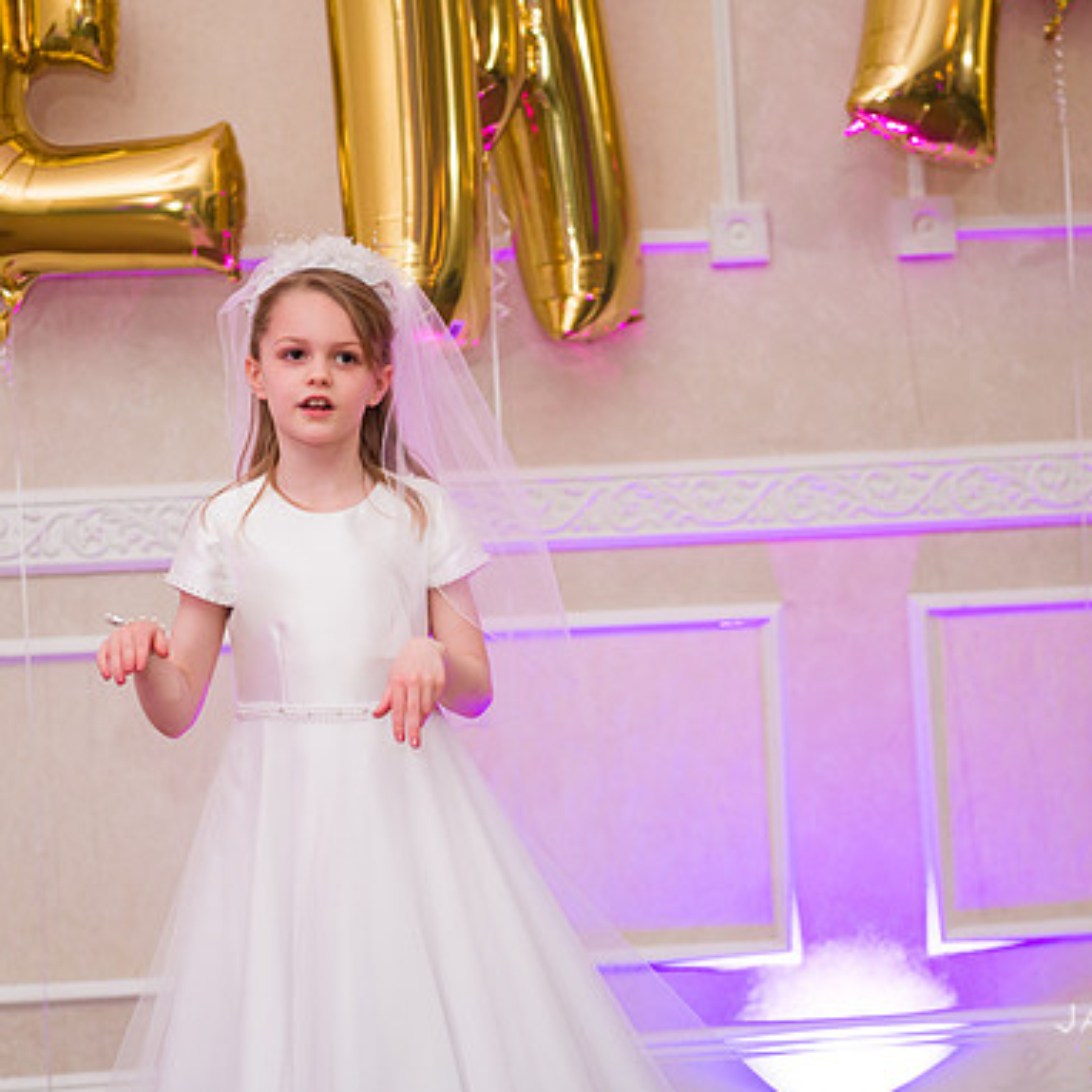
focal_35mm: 90
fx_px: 3212
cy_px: 545
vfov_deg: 19.3
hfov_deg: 19.3
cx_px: 502
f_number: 3.2
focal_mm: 70
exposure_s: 1/200
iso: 1250
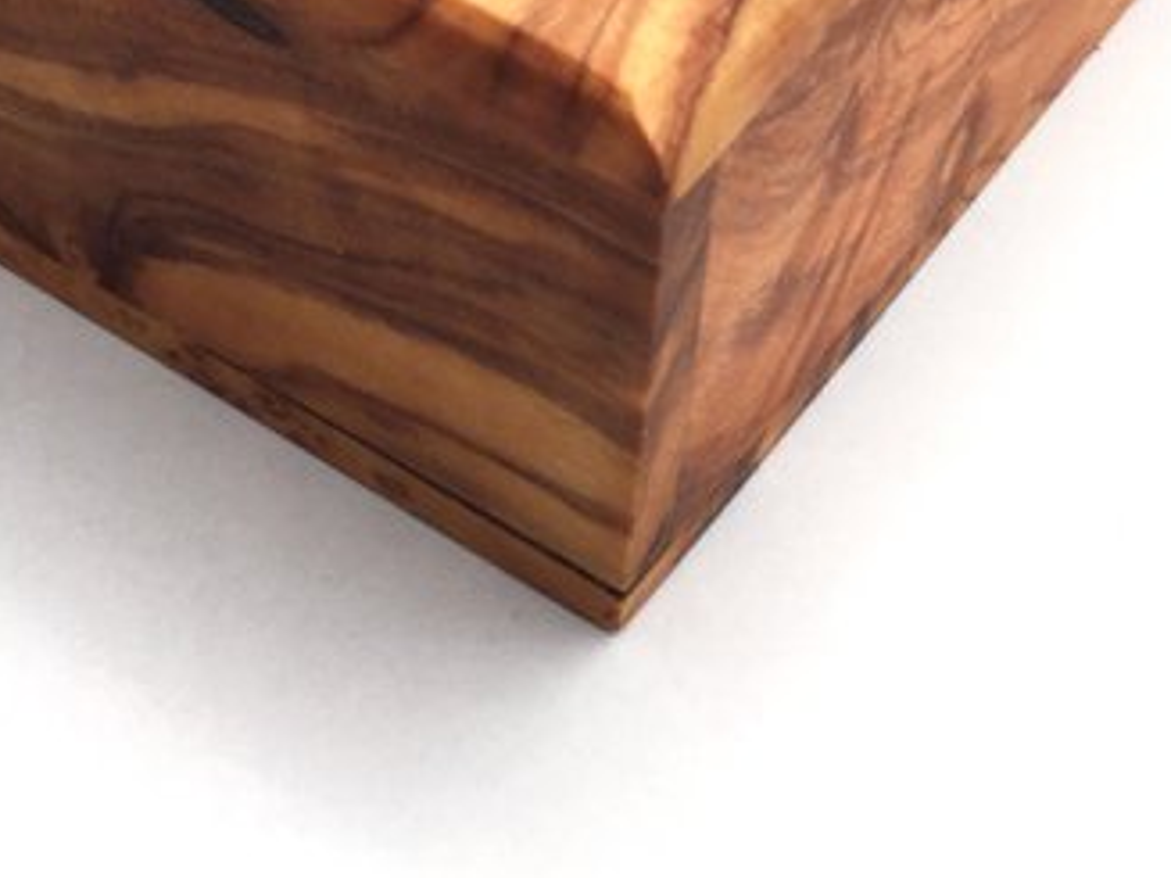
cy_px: -104
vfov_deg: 19.8
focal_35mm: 71
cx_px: 419
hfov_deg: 27.3
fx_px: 2401
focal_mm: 4.15
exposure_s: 1/618
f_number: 2.2
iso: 32
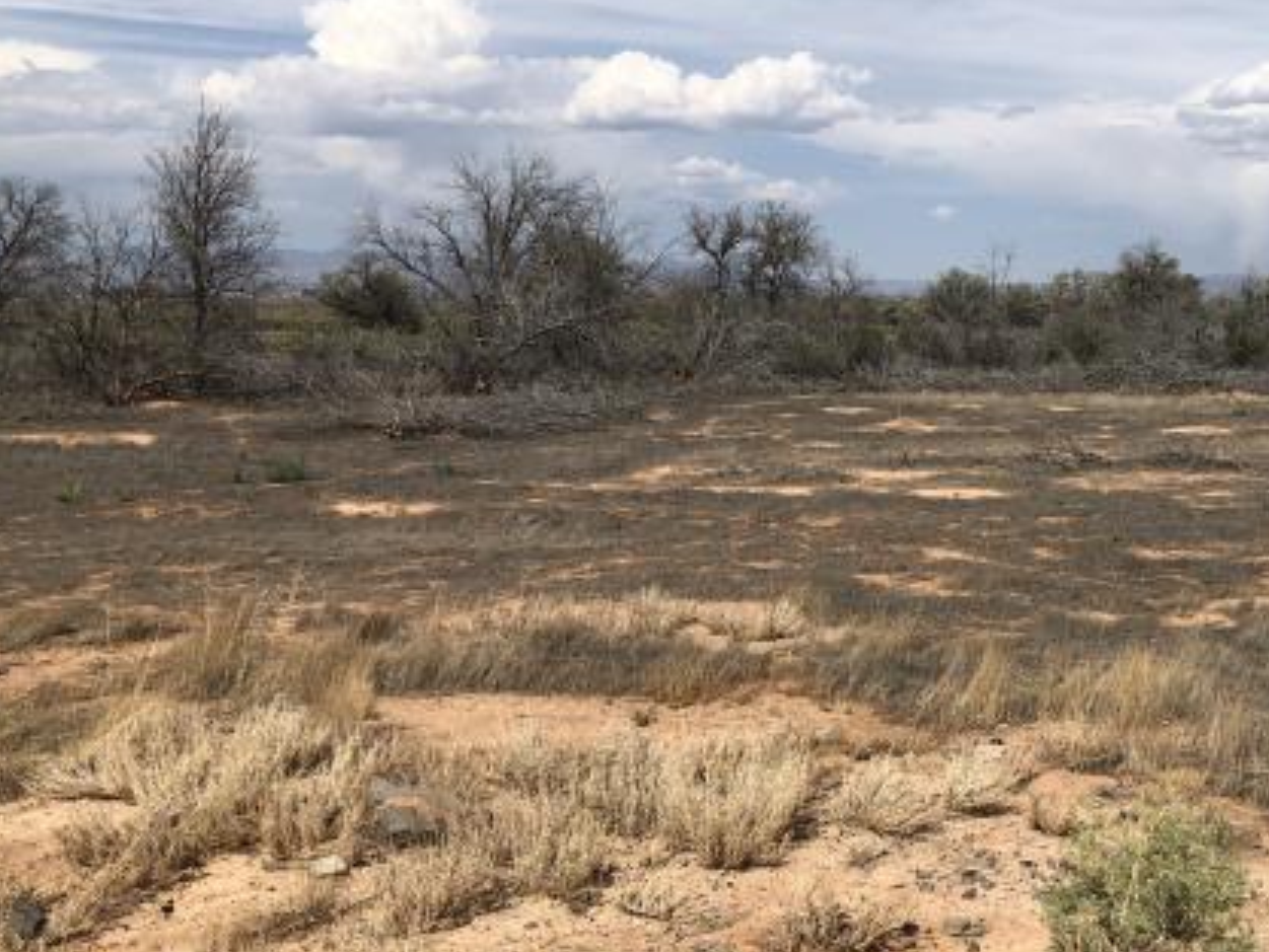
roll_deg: -0.4
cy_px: 468
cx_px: 889
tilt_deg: -4.4
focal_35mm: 43
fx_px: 1577
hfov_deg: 43.0
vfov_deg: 33.6
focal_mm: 4
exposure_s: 1/3436
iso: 20
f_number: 1.8
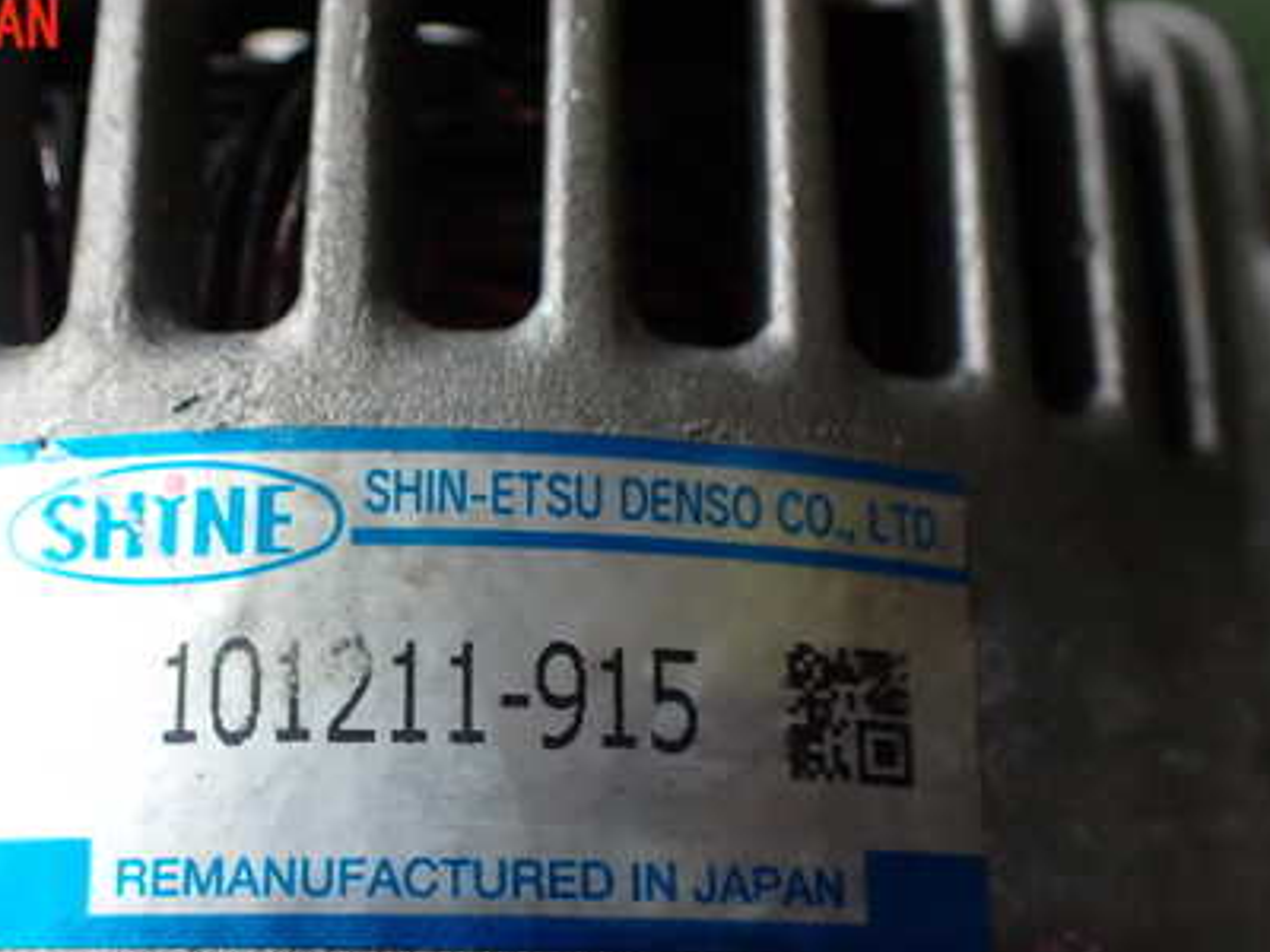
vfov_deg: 31.7
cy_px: 701
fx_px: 1651
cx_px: 435
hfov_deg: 41.6
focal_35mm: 45
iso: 125
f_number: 2.3
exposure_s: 1/125
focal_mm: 5.4
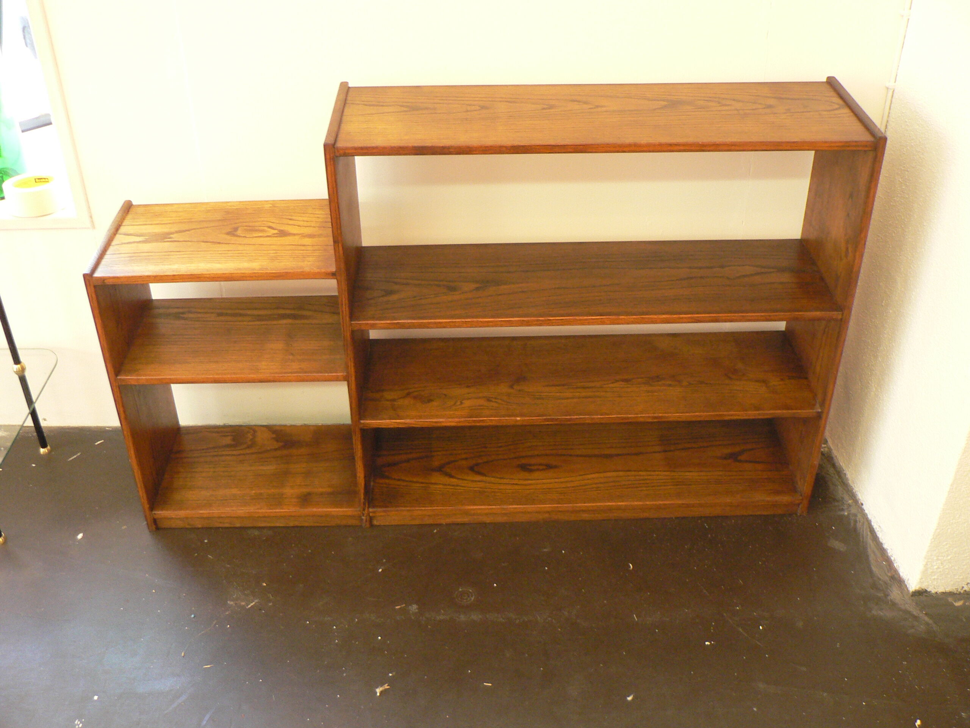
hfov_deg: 51.4
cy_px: 364
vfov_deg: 39.7
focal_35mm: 36
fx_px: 1009
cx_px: 485
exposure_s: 1/13
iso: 200
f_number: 2.8
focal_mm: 6
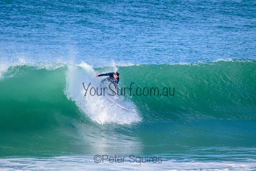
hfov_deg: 2.6
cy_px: 86
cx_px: 128
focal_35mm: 800
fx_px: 5690
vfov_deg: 1.7
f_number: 11
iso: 2000
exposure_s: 1/2000
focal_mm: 800
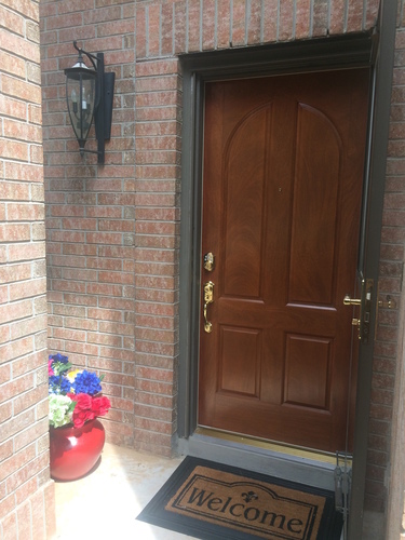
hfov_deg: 48.2
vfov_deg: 61.7
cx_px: 202
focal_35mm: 29
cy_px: 270
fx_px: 452
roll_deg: +0.3
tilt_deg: -11.0
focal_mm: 4.15
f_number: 2.2
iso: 32
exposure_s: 1/295
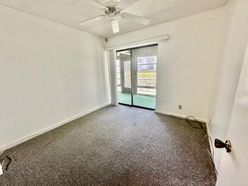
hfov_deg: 102.1
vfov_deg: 85.6
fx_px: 100
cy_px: 93
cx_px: 124
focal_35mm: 14
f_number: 2.2
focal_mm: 2.22
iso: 250
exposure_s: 1/120
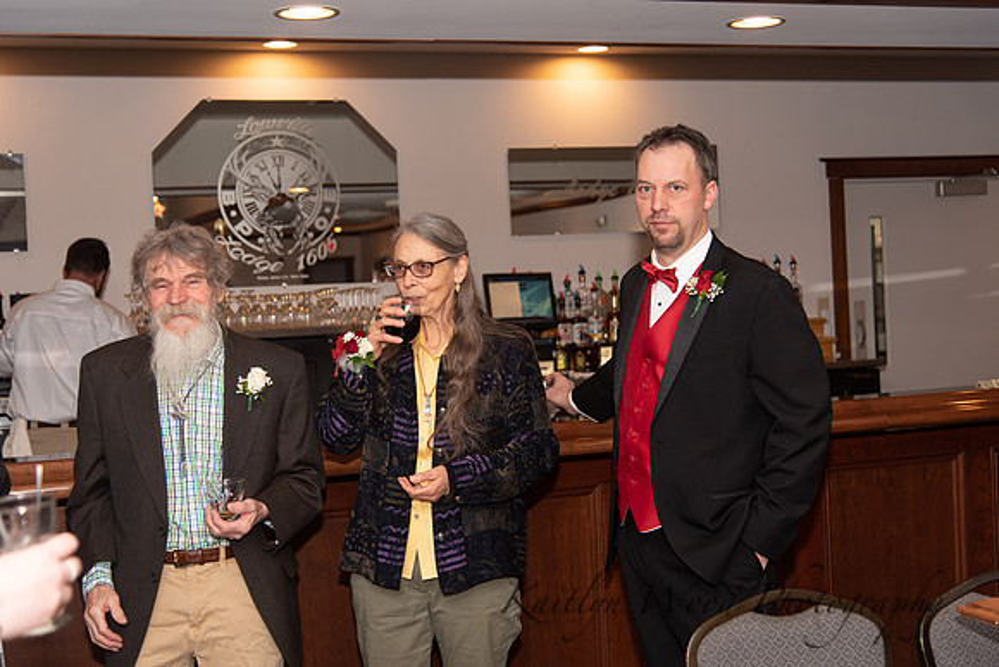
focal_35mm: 52
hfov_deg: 38.2
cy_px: 334
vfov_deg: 26.0
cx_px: 500
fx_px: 1443
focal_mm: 52
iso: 800
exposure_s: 1/200
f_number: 4
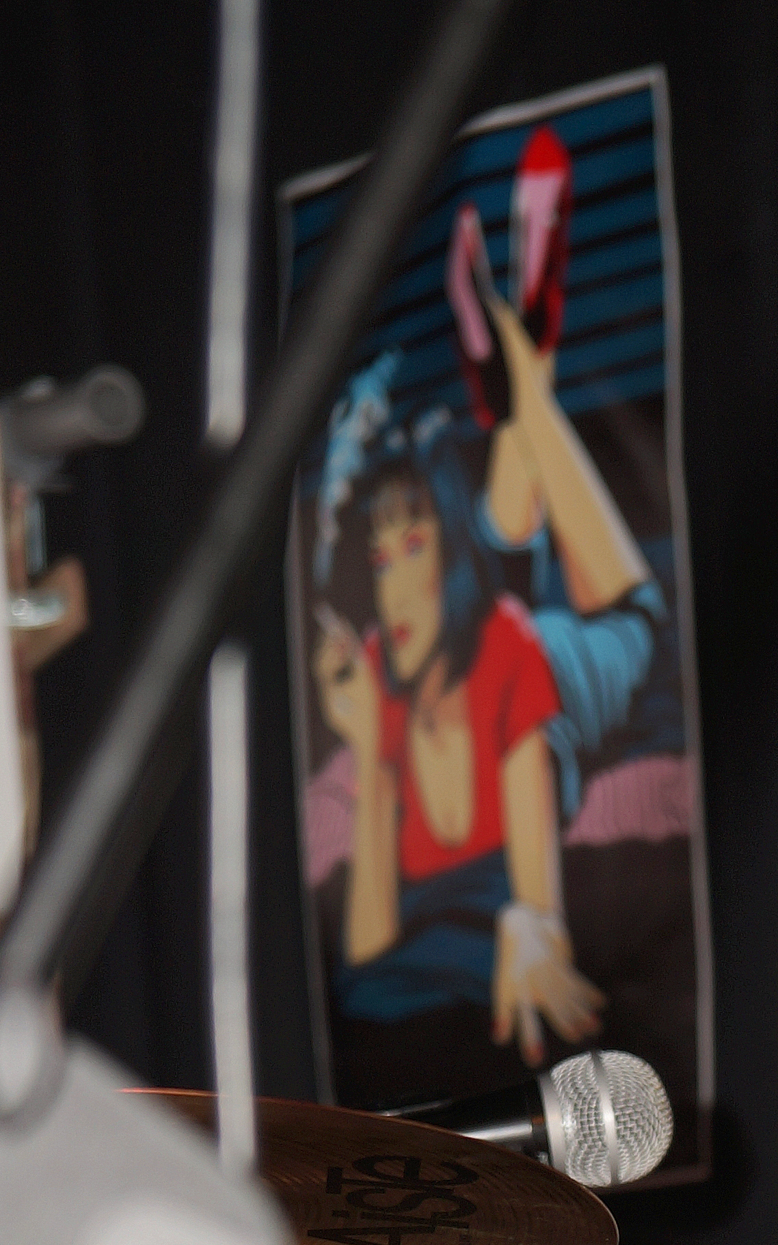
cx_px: 1308
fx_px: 7973
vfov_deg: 8.8
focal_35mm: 235
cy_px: 1711
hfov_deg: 5.5
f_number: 4.5
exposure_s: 1/60
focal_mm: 70
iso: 100
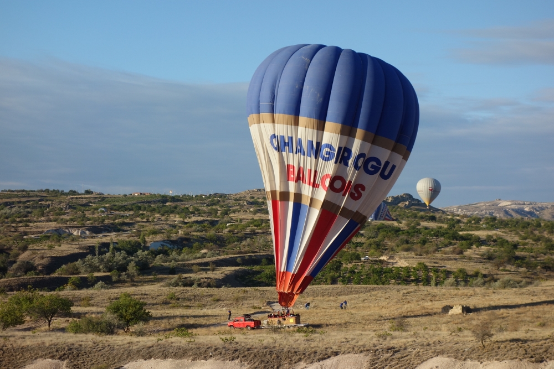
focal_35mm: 88
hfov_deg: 23.1
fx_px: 1354
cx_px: 277
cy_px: 184
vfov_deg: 15.5
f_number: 5.6
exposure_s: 1/400
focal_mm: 32.52
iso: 125
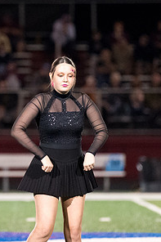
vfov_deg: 4.4
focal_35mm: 471
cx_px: 45
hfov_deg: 2.9
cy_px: 104
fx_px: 3163
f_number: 2.8
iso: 12800
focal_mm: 175
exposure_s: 1/1000
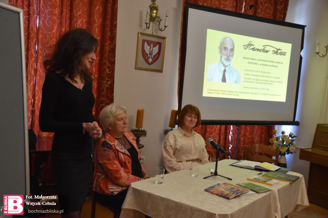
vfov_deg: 34.2
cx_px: 164
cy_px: 109
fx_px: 355
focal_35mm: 39
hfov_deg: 49.5
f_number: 3.8
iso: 1600
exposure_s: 1/60
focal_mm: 26
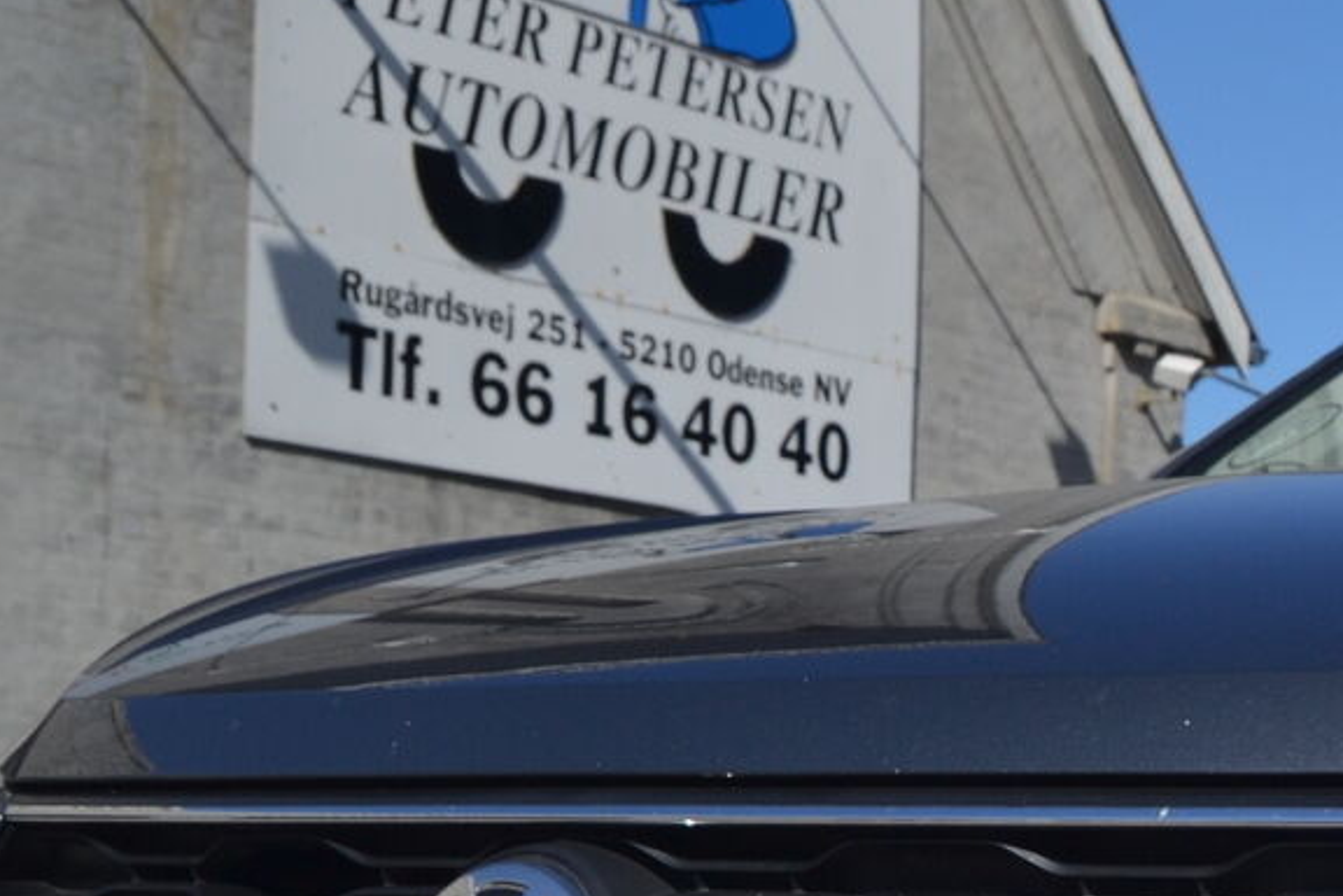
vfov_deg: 12.0
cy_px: 1260
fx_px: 4103
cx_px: 1791
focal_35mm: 110
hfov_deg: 17.4
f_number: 10
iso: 100
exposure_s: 1/400
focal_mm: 22
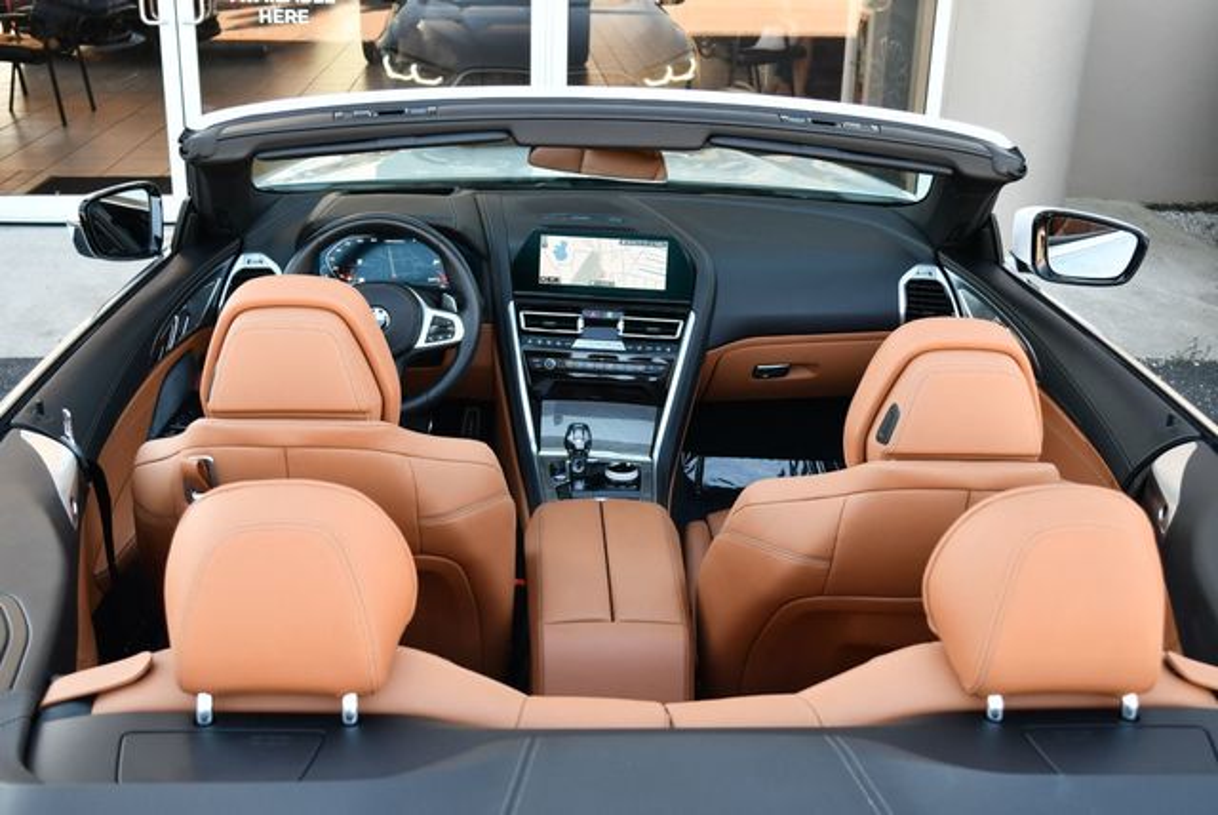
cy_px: 408
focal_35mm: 40
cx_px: 609
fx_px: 1355
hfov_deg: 48.4
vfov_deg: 33.5
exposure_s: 1/250
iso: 400
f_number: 3.8
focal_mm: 20
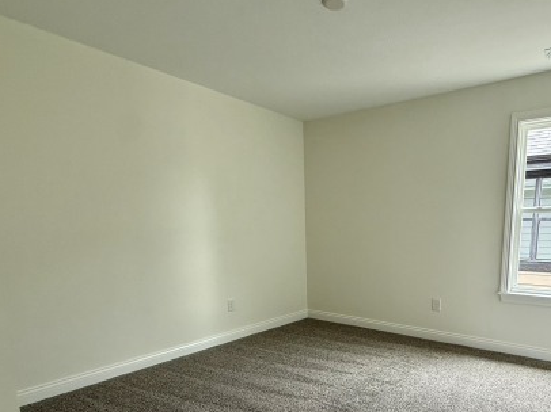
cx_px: 359
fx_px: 366
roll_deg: +0.0
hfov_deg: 72.1
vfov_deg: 57.0
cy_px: 287
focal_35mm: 23
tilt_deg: -9.4
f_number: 2.2
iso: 200
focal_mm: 2.22
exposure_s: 1/99
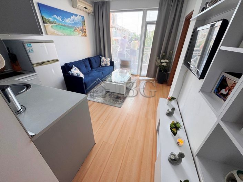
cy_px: 91
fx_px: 98
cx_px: 122
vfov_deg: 85.6
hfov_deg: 102.1
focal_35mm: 14
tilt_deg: -28.8
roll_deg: -0.4
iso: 100
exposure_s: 1/99
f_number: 2.2
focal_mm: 2.22
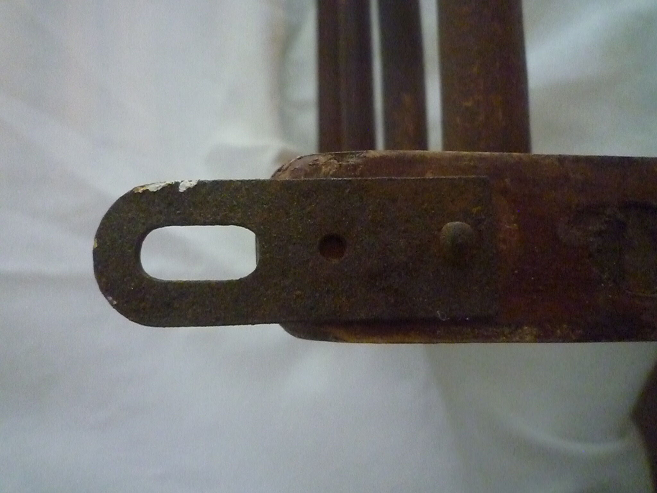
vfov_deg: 54.9
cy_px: 246
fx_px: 474
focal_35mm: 25
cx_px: 328
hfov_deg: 69.4
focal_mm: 4.4
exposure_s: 1/30
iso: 1600
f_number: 2.8
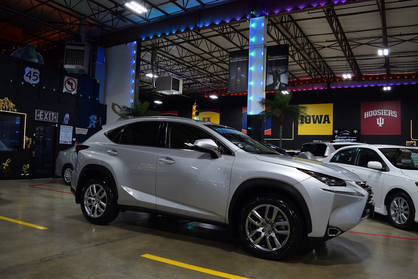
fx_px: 314
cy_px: 140
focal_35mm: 27
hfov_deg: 67.4
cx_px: 209
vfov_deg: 47.9
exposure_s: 1/80
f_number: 4.5
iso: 400
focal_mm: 18
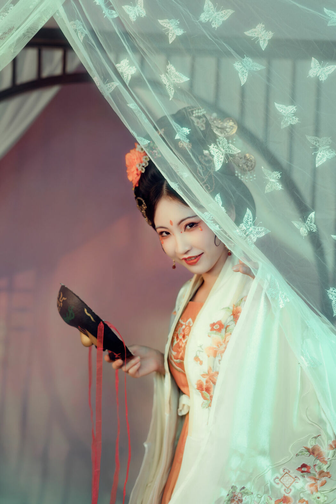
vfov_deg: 39.6
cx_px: 168
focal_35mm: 50
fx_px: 700
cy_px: 252
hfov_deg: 27.0
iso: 125
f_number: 2.5
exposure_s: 1/100
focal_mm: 50
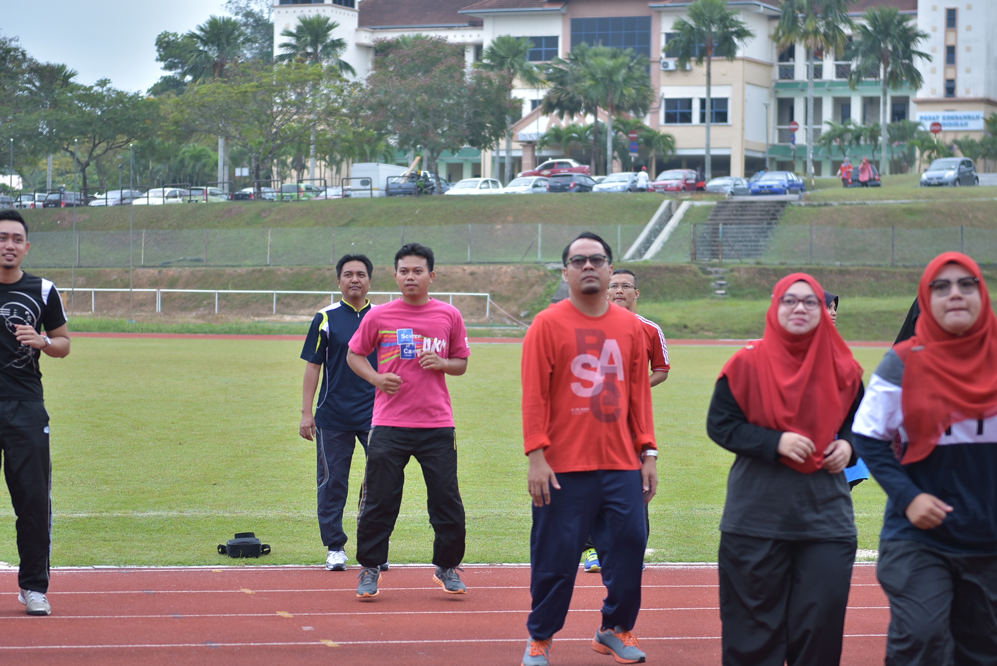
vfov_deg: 13.1
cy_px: 333
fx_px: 2910
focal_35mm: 105
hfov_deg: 19.4
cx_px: 498
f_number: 2.8
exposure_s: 1/200
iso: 100
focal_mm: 70
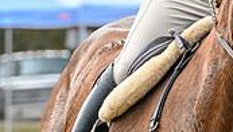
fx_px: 4252
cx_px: 296
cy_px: -83
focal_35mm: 687
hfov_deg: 3.1
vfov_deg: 1.8
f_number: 3.5
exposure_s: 1/1000
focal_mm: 110
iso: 640
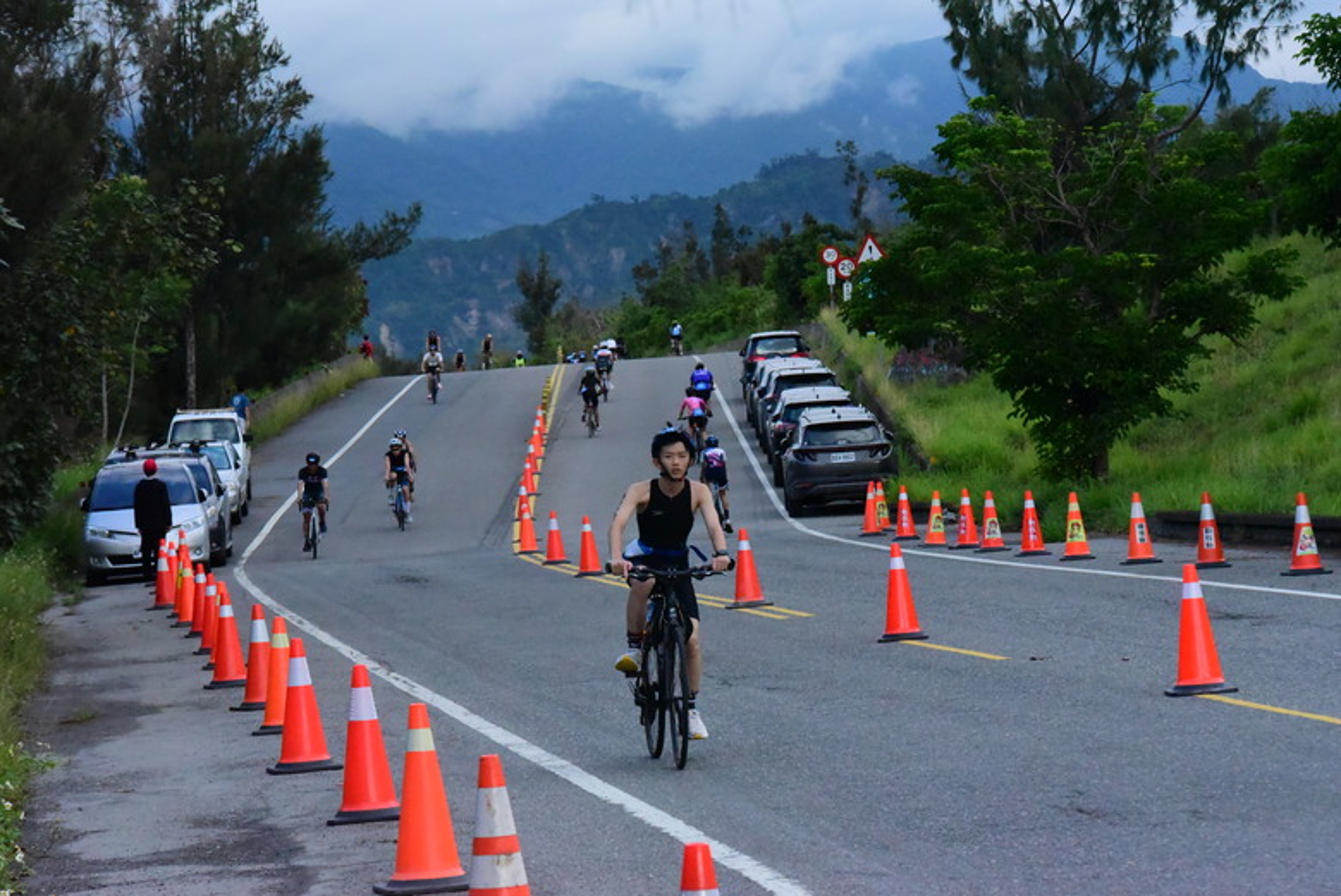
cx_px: 670
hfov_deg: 14.1
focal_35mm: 145
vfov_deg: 9.5
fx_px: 5404
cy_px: 448
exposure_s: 1/4000
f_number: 14
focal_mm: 145
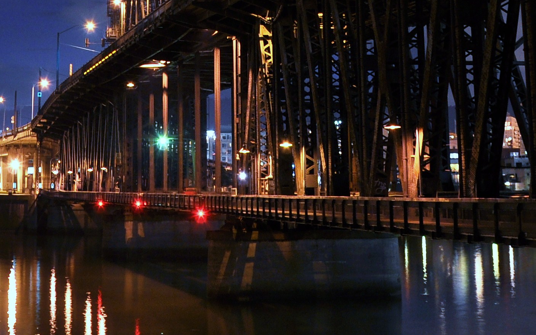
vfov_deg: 14.5
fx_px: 1227
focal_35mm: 84
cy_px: -173
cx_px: 164
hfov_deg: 24.5
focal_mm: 18
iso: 250
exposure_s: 4
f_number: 6.3
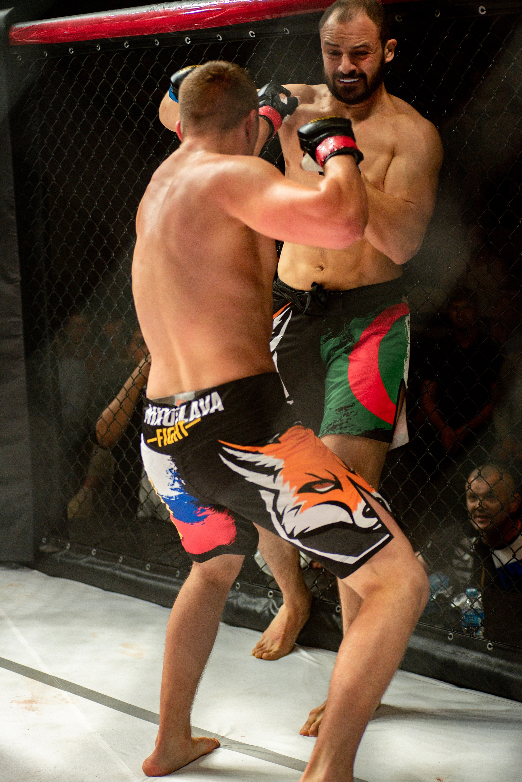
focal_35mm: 80
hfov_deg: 17.1
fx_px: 1738
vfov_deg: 25.4
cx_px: 261
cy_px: 391
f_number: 4
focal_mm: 80
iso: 1600
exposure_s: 1/640
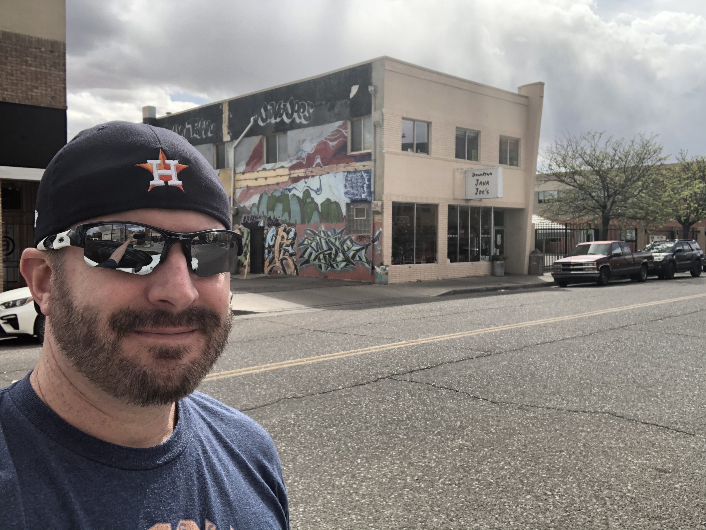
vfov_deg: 44.2
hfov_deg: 56.8
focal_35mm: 32
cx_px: 353
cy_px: 265
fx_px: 653
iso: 20
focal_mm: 2.87
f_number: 2.2
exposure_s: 1/459
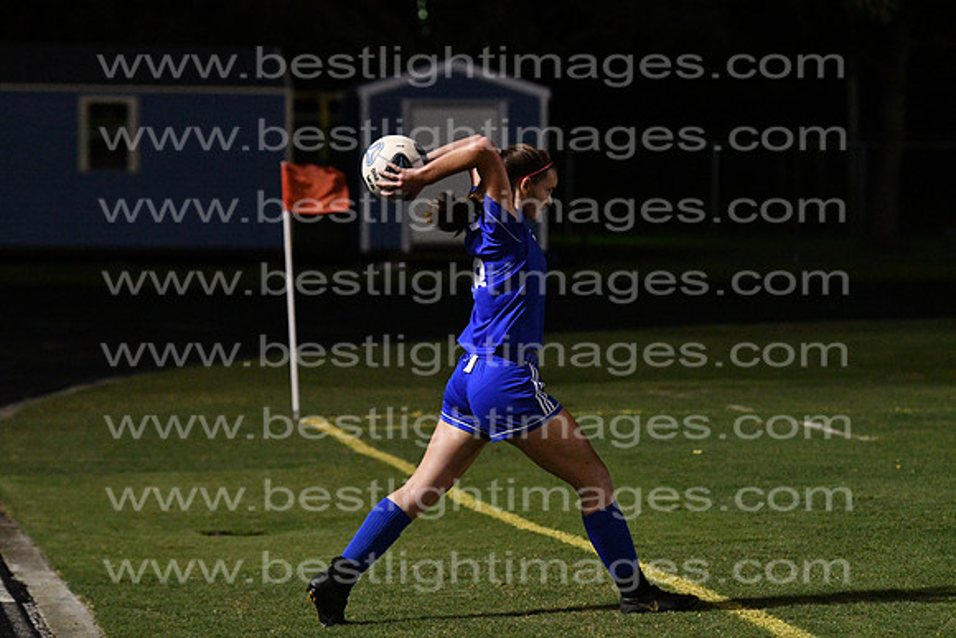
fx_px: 4781
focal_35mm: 180
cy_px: 319
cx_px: 478
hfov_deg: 11.4
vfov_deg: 7.6
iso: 8000
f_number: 4
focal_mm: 120
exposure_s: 1/800
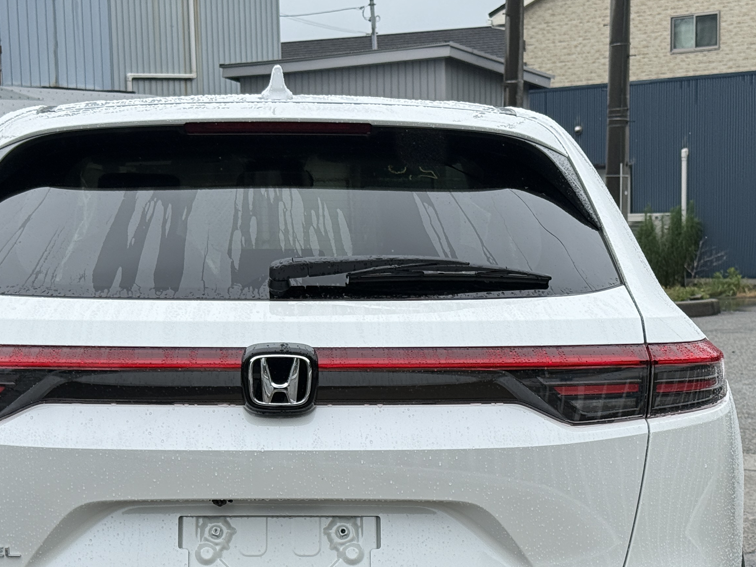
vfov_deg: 17.4
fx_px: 1835
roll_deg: +1.9
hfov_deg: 23.2
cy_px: 465
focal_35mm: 84
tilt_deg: -7.8
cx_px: 281
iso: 64
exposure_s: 1/1931
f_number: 1.78
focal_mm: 6.76
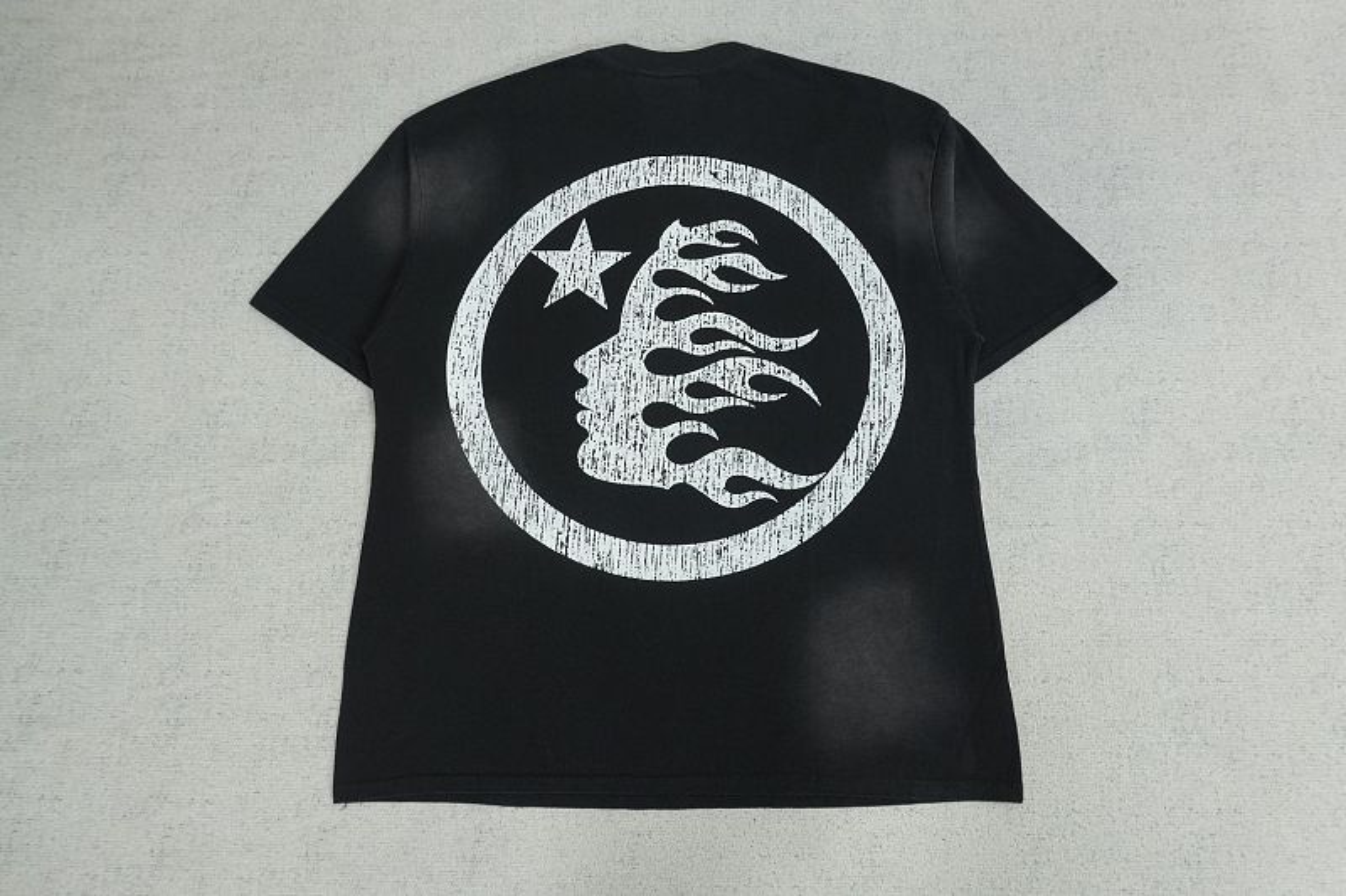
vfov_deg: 53.1
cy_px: 448
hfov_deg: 73.8
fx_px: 897
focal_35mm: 24
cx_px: 673
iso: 1000
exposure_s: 1/160
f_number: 8
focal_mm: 16
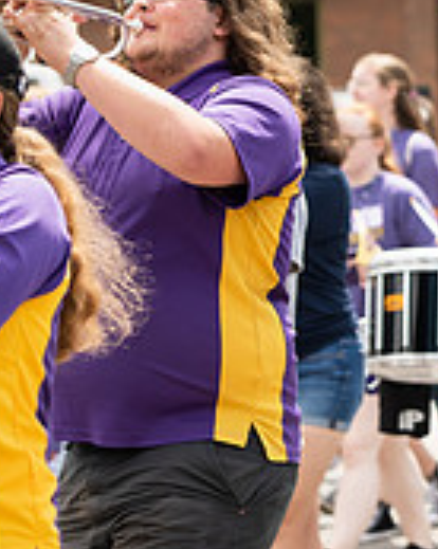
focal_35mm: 309
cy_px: 176
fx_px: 5016
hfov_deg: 4.9
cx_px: 746
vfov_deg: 6.3
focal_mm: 98
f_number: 5
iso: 250
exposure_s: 1/640
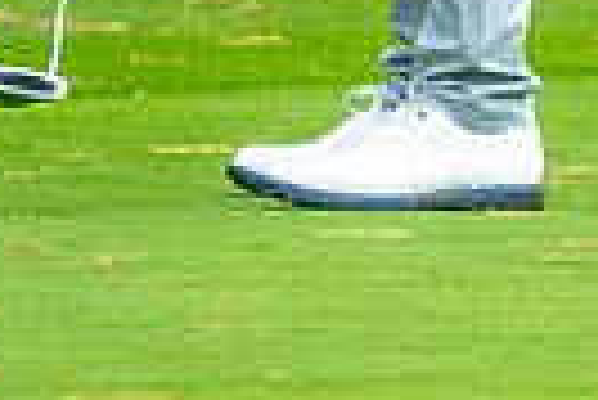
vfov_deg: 0.7
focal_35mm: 1962
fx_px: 32626
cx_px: 1021
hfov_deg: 1.0
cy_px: -422
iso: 1000
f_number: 4
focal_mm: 300
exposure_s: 1/400
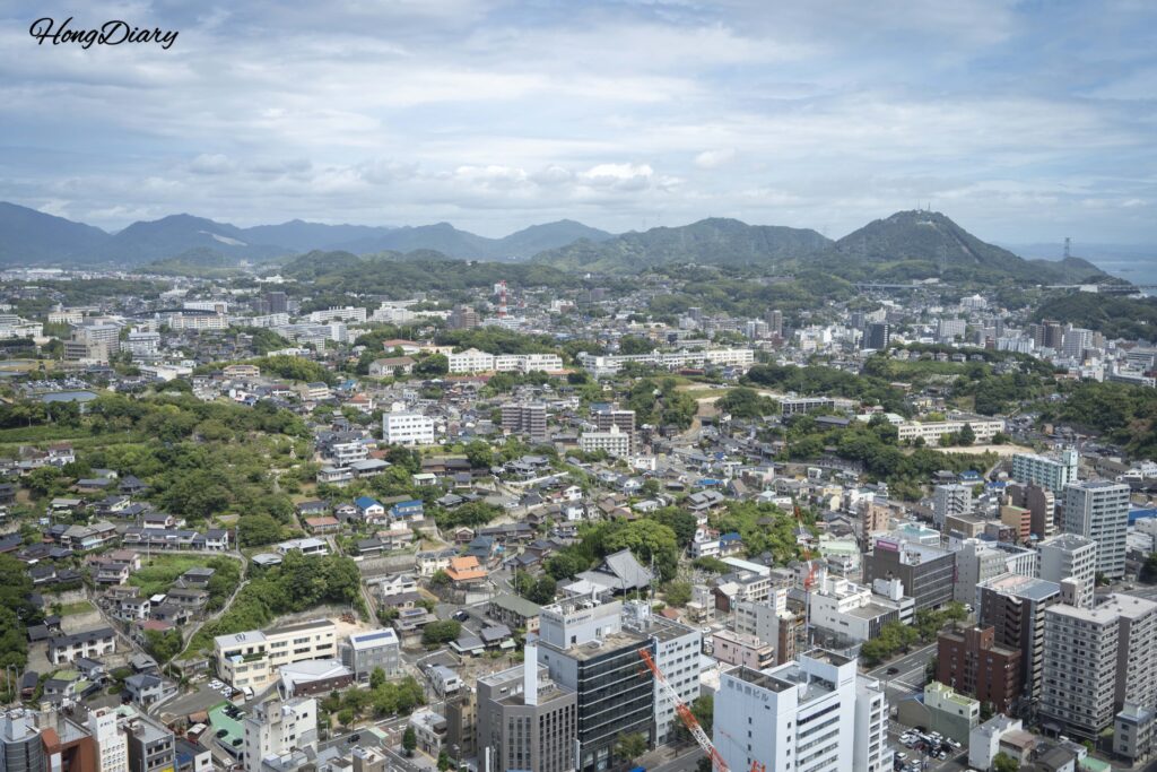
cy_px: 386
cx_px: 578
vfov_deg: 38.9
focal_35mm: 34
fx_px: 1093
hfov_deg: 55.8
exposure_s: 1/125
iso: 100
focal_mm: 34
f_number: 10
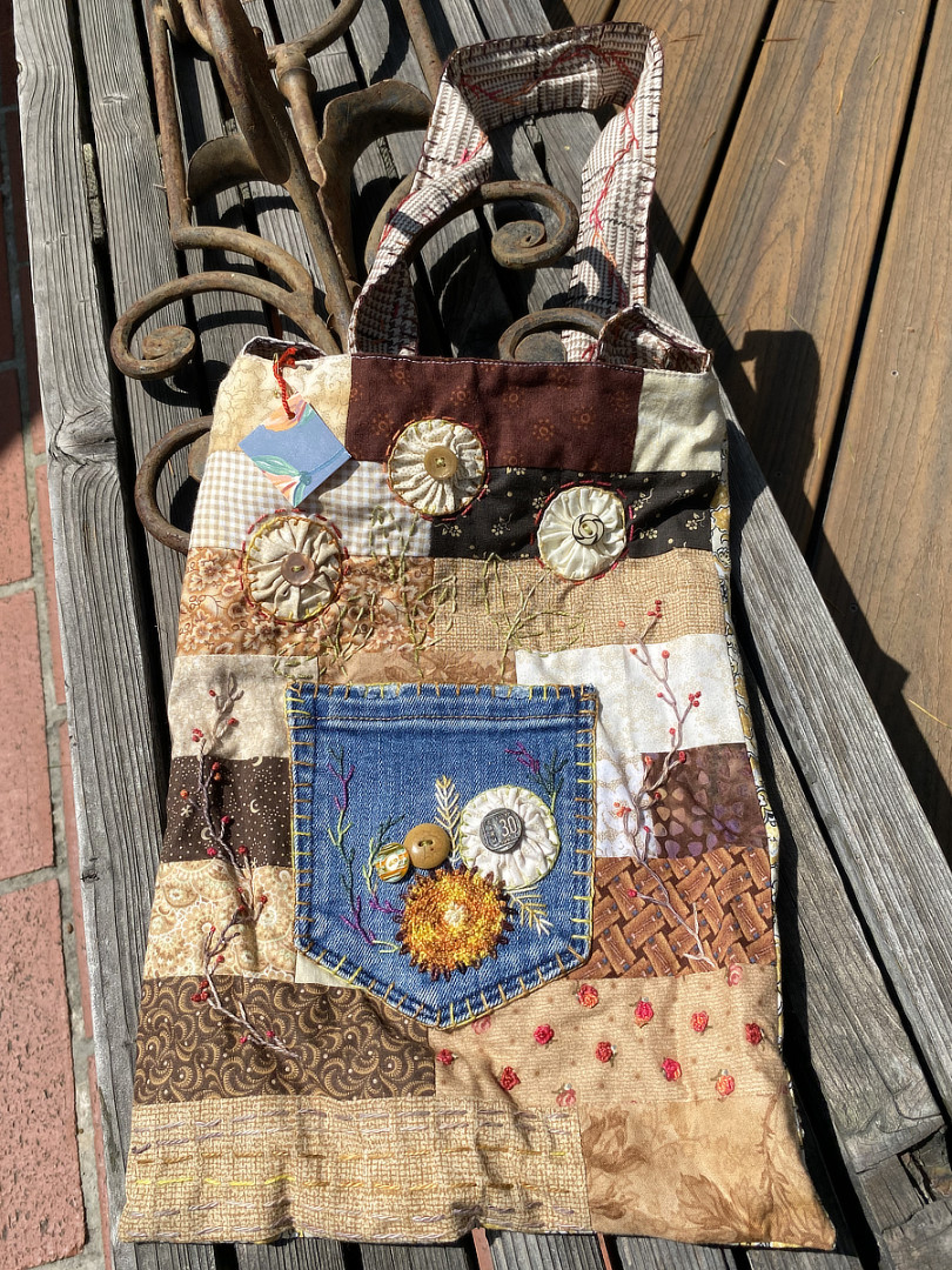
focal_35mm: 26
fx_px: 953
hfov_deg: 53.1
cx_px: 476
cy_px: 635
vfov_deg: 67.3
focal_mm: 4.2
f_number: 1.8
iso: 32
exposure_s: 1/3984
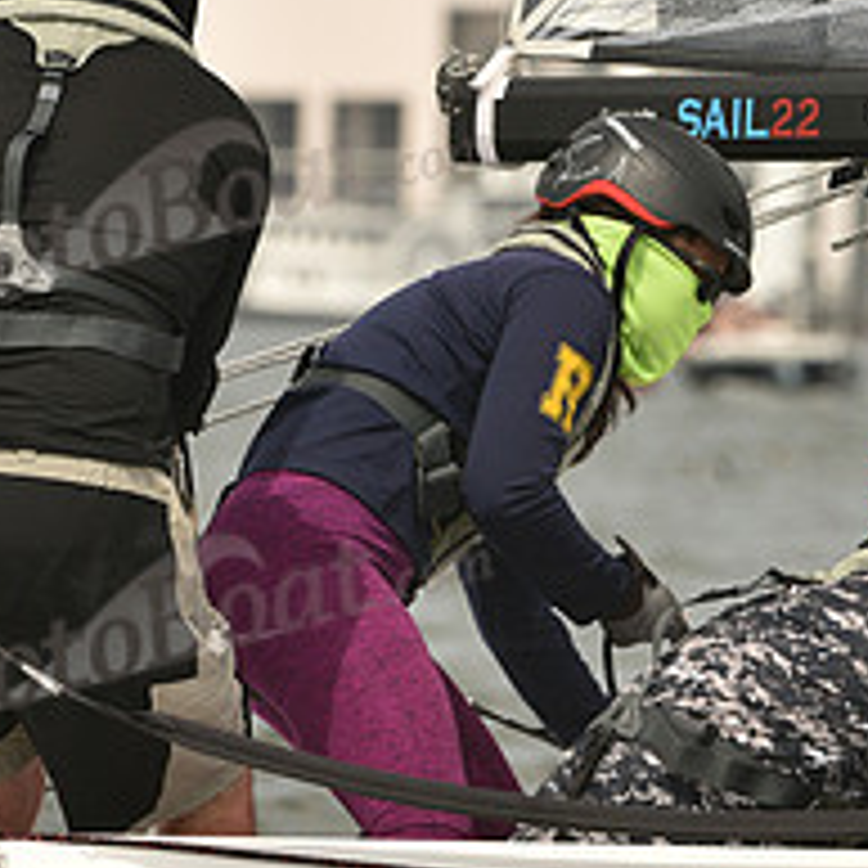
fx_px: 19546
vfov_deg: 2.5
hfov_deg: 2.5
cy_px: 798
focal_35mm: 689
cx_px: 729
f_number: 8
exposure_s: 1/1250
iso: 320
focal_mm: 270
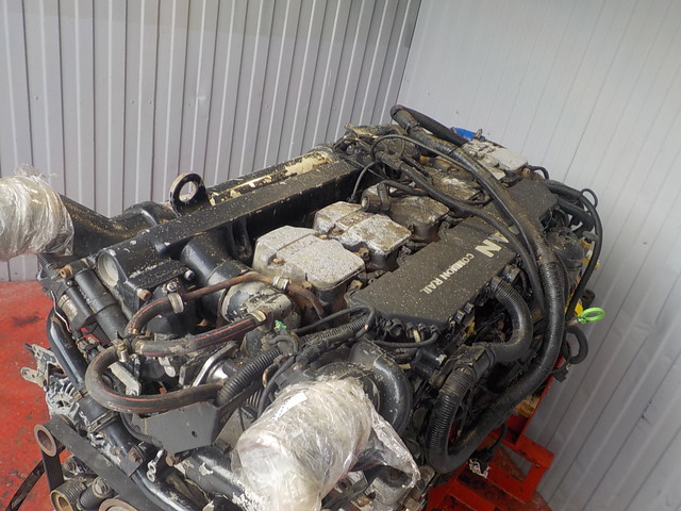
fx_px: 590
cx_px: 340
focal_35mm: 30
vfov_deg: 46.8
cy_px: 256
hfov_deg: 60.0
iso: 125
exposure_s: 1/50
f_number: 3.3
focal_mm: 4.1
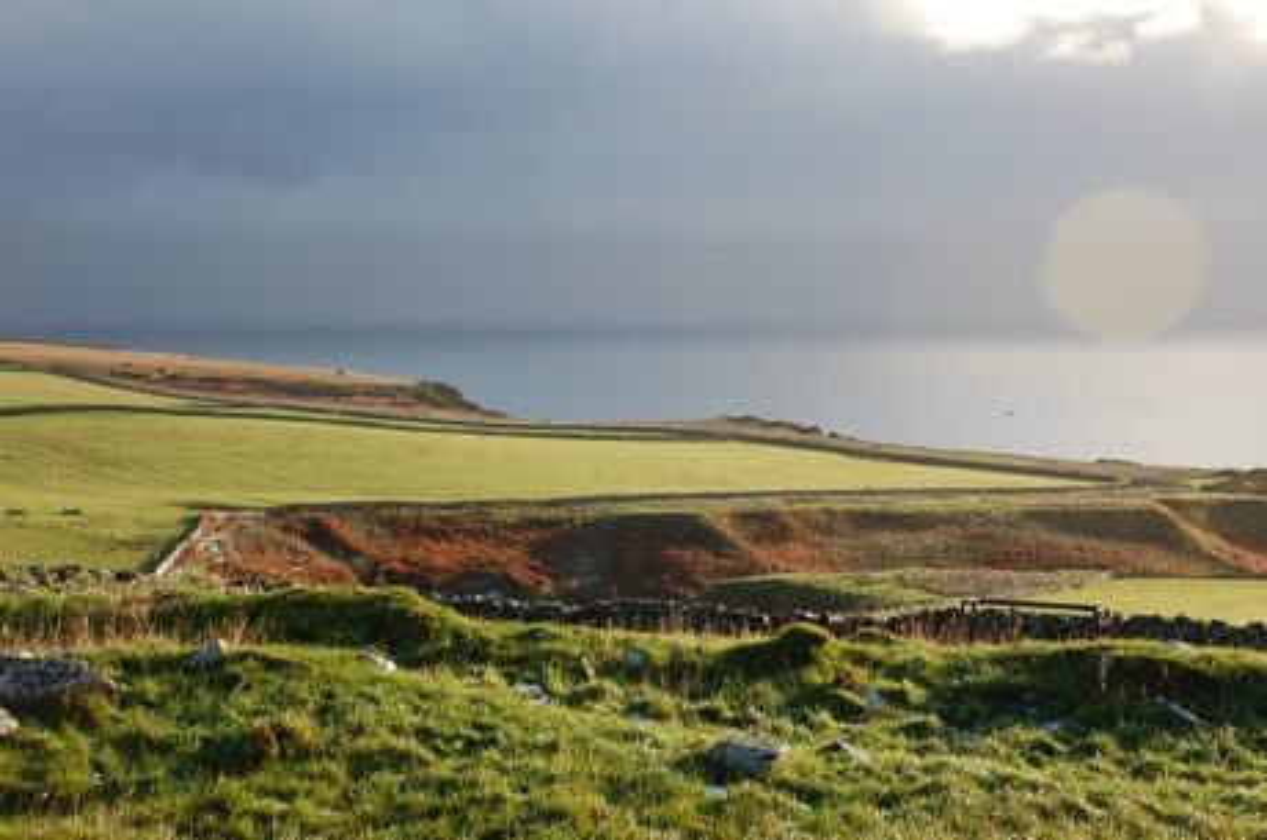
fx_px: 2635
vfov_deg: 18.1
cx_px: 634
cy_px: 420
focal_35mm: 75
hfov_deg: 27.0
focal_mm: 50
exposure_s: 1/200
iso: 200
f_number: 7.1
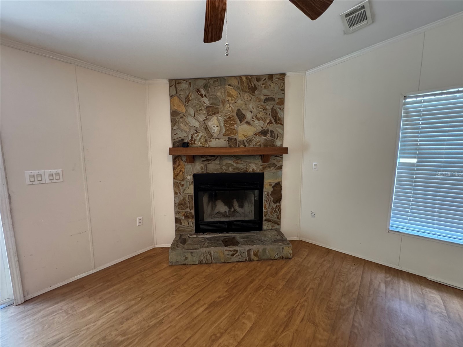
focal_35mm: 14
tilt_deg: -7.3
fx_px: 187
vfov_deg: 85.7
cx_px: 232
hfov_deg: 102.1
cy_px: 174
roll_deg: -0.5
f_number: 2.2
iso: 400
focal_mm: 2.22
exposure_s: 1/60
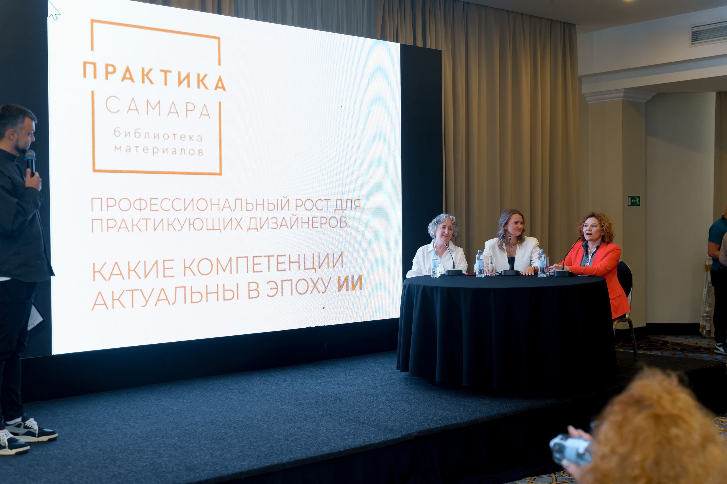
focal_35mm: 44
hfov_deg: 44.5
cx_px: 364
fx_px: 889
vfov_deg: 30.5
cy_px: 242
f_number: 3.5
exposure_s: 1/125
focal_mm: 44
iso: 1000
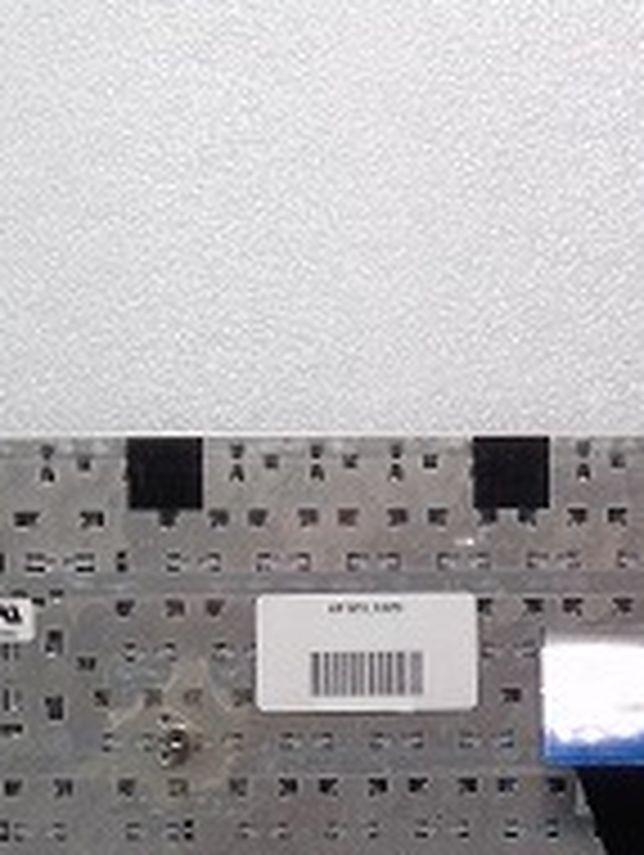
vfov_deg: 30.9
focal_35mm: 61
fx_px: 1510
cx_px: 459
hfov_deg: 23.9
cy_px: 670
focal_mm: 5.2
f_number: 5.4
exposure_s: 1/13
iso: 100
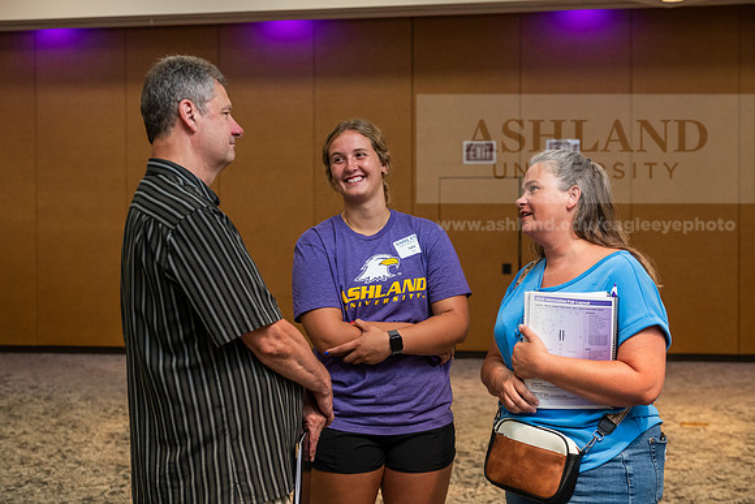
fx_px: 1154
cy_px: 252
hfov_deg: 36.2
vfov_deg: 24.6
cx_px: 378
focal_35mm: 55
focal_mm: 55
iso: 1600
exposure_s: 1/200
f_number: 3.5
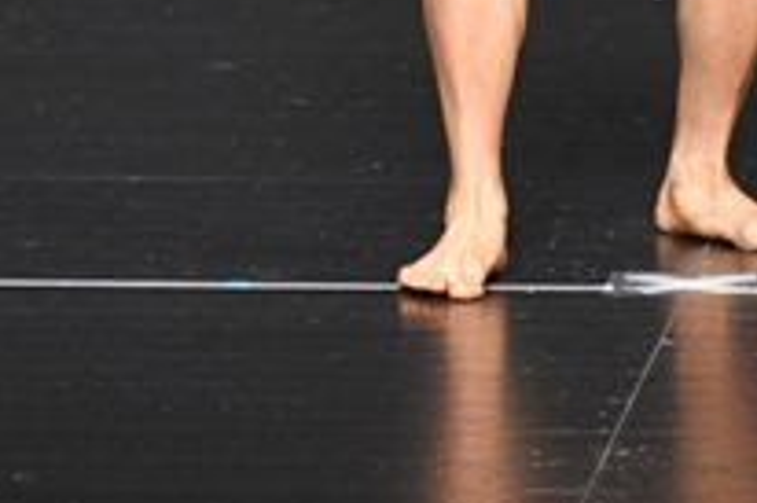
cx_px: 597
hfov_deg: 1.7
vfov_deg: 1.2
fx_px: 24897
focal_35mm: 1185
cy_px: -404
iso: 2500
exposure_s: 1/400
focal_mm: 210
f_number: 5.6
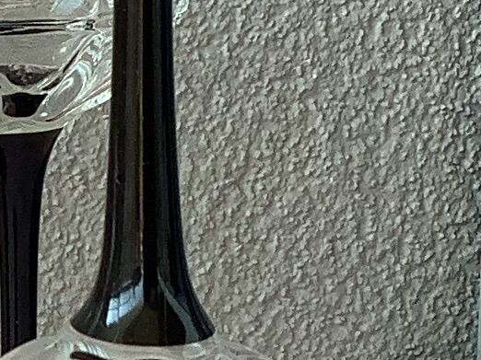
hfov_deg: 10.1
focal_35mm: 194
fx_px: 2694
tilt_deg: -14.8
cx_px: -37
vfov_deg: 7.6
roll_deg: +0.4
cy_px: 350
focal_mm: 3.3
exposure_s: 1/120
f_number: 2.4
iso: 32
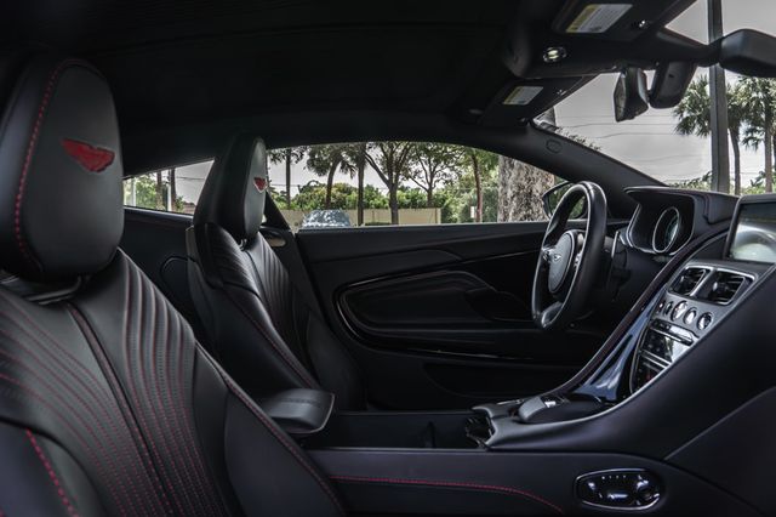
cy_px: 217
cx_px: 388
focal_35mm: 28
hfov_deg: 65.8
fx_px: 600
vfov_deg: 46.4
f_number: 8
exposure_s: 1/20
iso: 200
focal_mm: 24
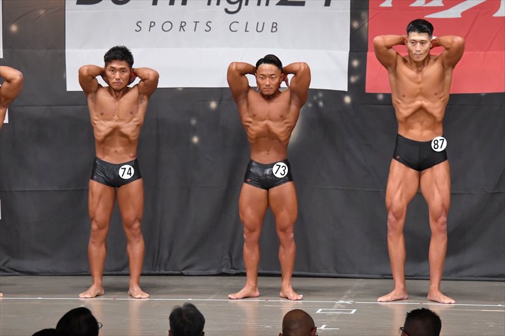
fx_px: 2832
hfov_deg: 10.2
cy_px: 168
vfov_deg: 6.8
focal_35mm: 202
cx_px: 252
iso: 6400
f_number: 5.6
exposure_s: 1/400
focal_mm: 135
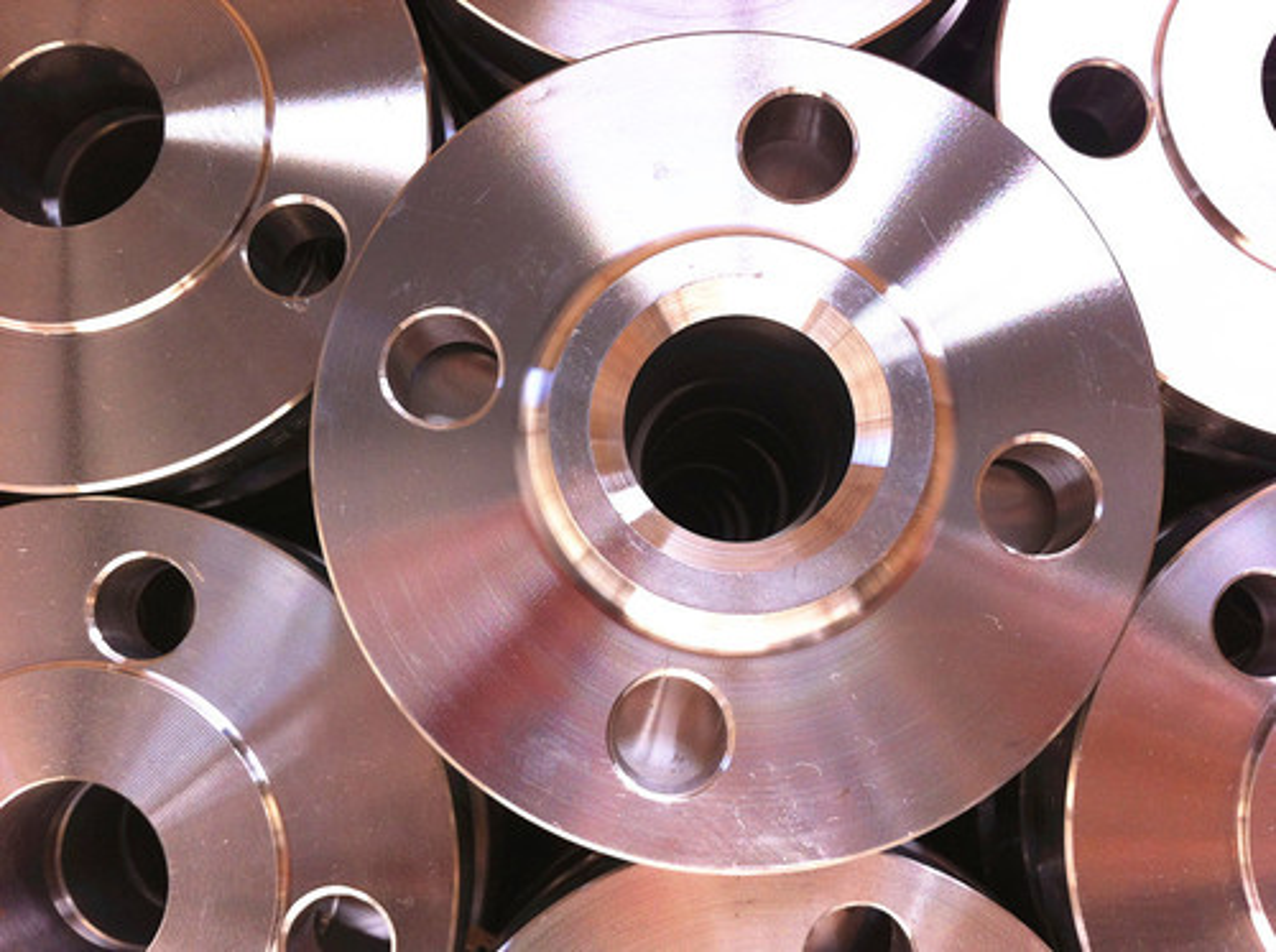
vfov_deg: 40.6
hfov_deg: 52.7
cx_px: 638
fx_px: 1288
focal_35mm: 35
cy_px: 476
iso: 100
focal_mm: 3.85
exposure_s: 1/120
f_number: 2.8
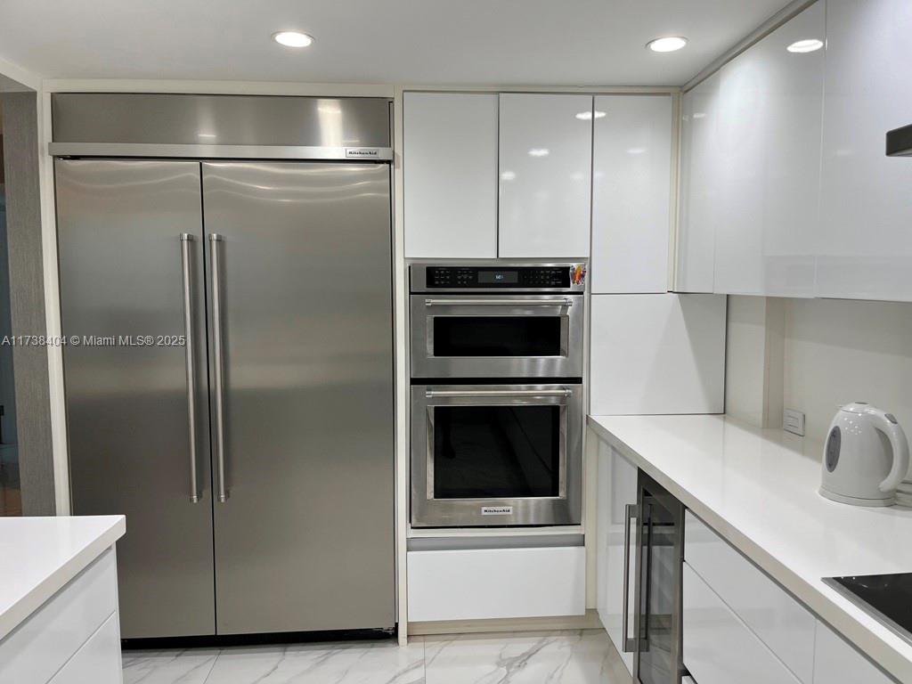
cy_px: 342
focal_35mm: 26
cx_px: 456
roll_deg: +0.0
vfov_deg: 53.1
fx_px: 685
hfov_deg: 67.3
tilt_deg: -4.6
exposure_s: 1/120
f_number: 1.6
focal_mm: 5.1
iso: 80
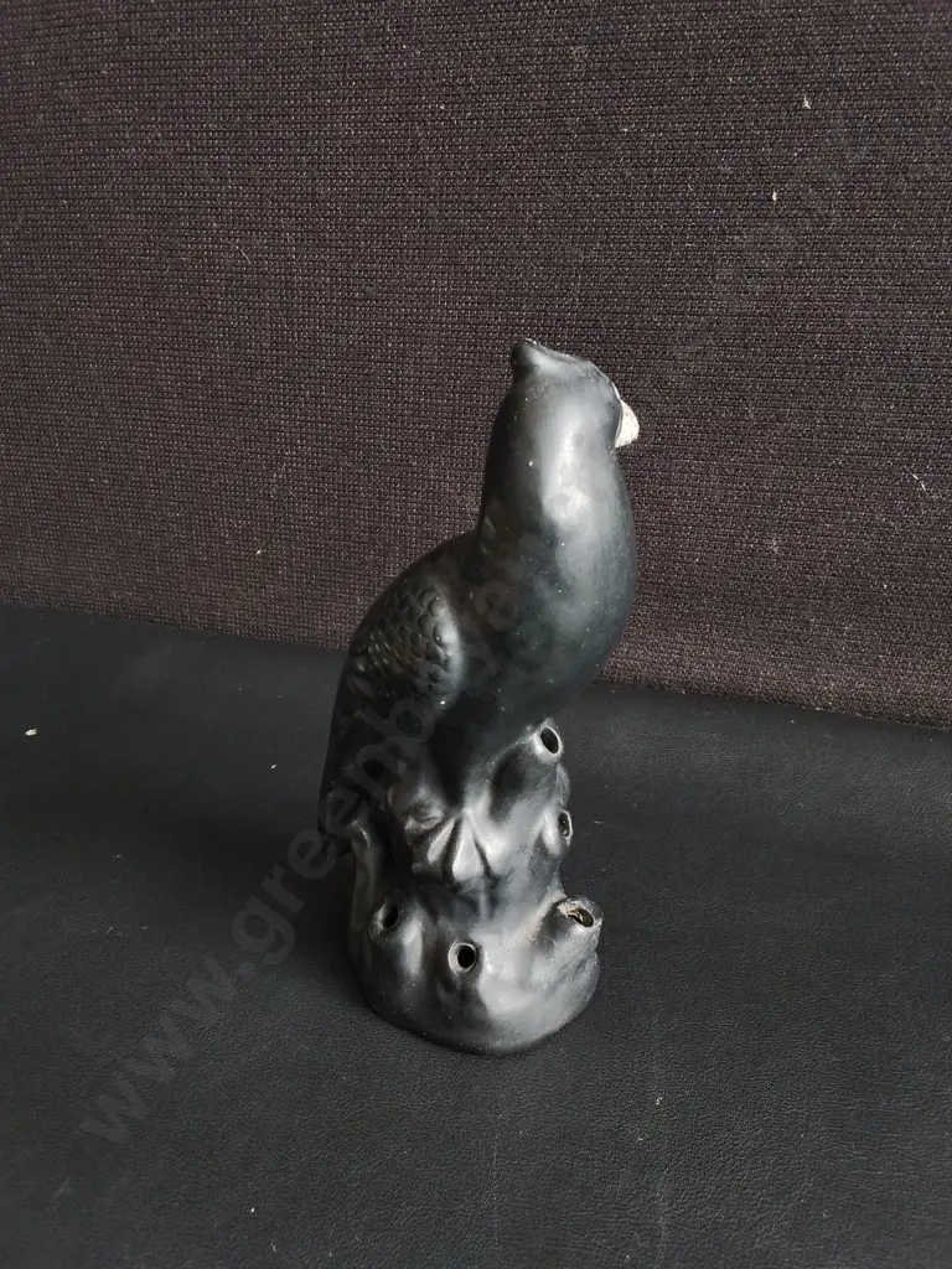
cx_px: 476
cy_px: 634
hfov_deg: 51.4
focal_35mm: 27
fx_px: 990
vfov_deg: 65.3
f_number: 2
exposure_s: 1/100
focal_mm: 2.87
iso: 200
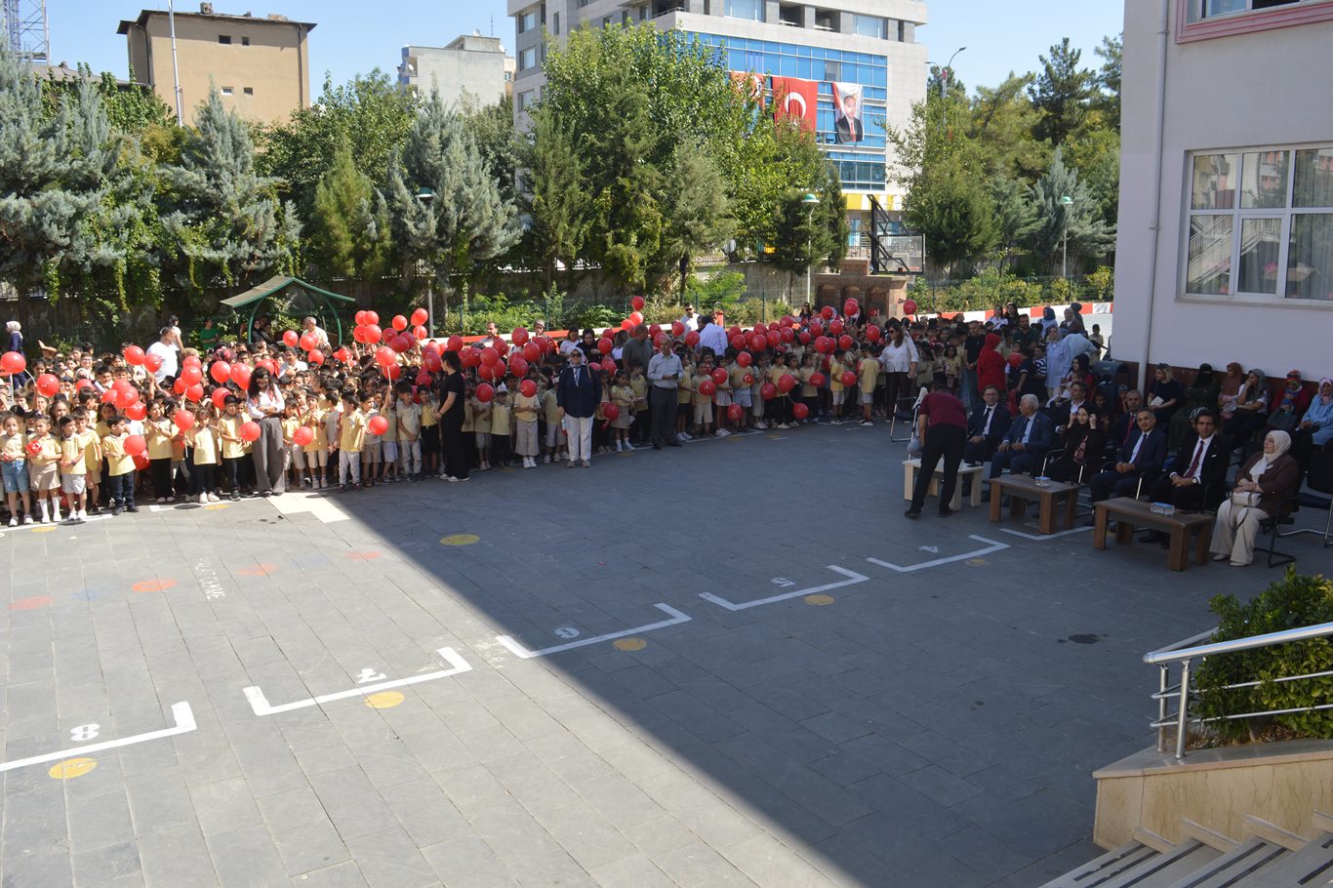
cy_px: 444
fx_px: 999
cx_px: 666
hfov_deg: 67.4
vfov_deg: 47.9
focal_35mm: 27
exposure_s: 1/200
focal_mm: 18
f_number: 7.1
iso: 100
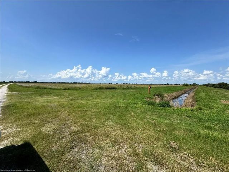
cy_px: 86
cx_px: 114
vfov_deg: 85.7
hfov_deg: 102.1
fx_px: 93
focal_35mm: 14
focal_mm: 2.22
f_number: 2.2
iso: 50
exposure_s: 1/3546
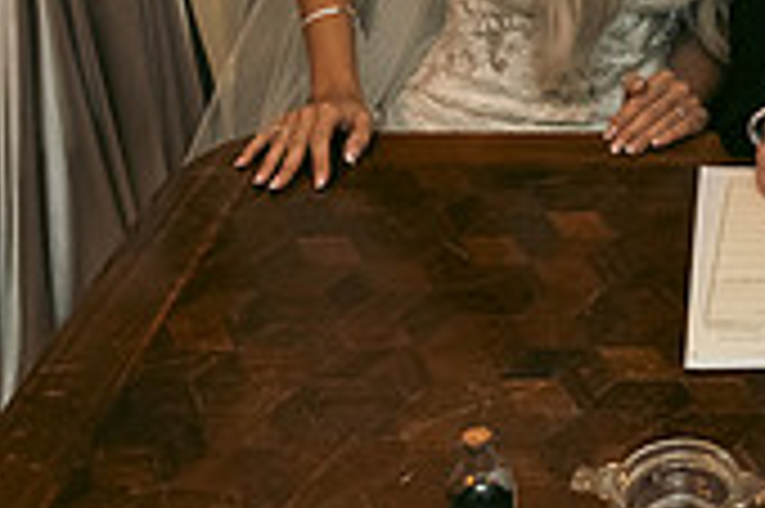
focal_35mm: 82
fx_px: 1741
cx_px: 909
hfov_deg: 22.8
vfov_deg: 15.5
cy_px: -218
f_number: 3.5
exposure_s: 1/160
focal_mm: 24
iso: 1250
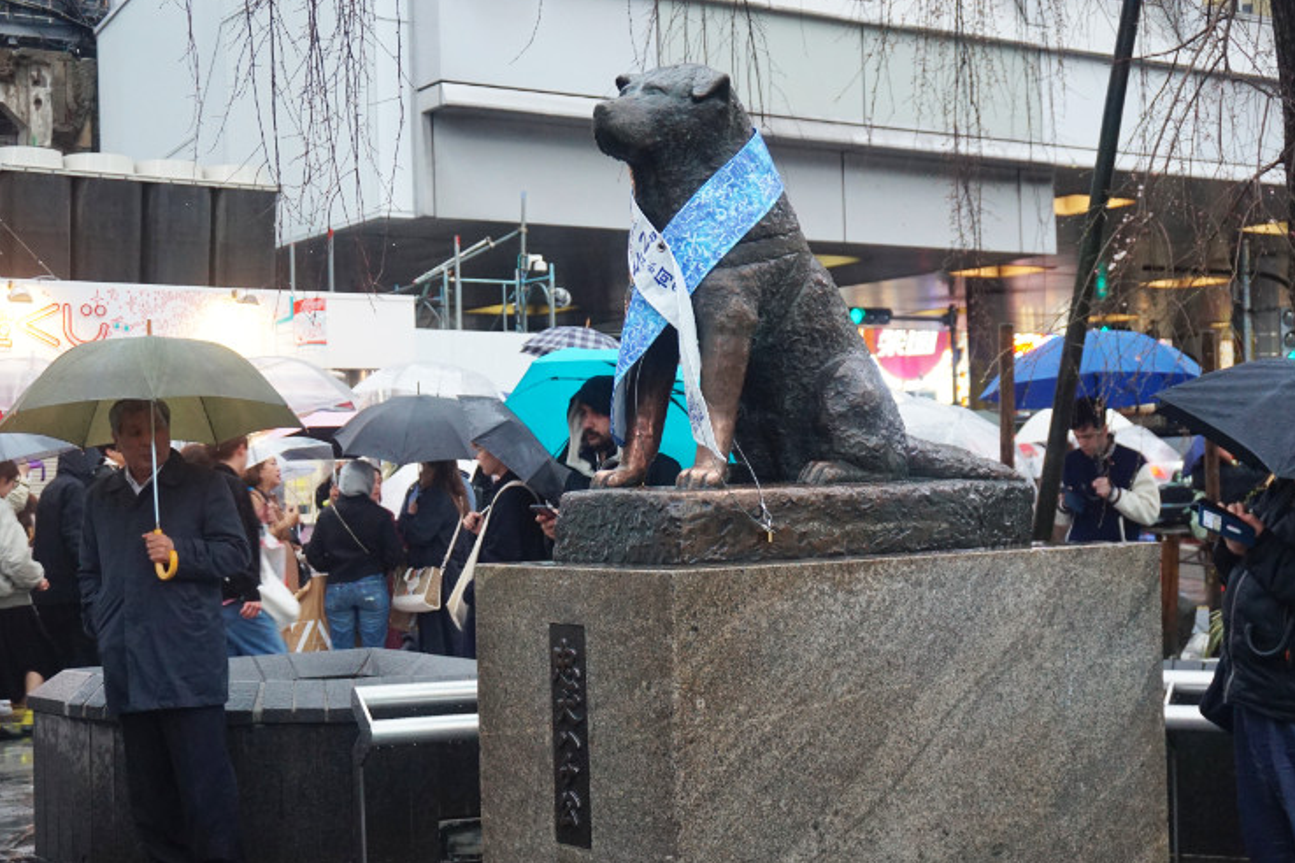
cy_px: 455
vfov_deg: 26.0
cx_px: 658
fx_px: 1870
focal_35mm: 52
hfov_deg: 38.2
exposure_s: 1/60
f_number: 5
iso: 1000
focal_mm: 32
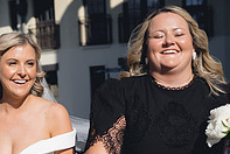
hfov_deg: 19.6
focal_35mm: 103
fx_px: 659
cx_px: 44
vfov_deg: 13.0
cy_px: 186
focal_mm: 35
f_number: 2.8
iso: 80
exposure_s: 1/4000
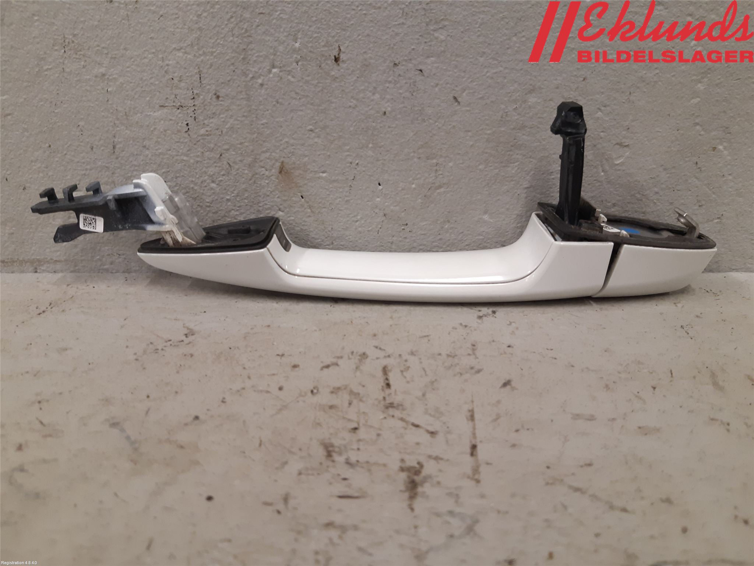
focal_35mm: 26
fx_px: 566
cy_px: 283
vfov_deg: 53.1
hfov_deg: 67.3
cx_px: 377
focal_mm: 3.93
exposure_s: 1/50
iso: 125
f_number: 1.7
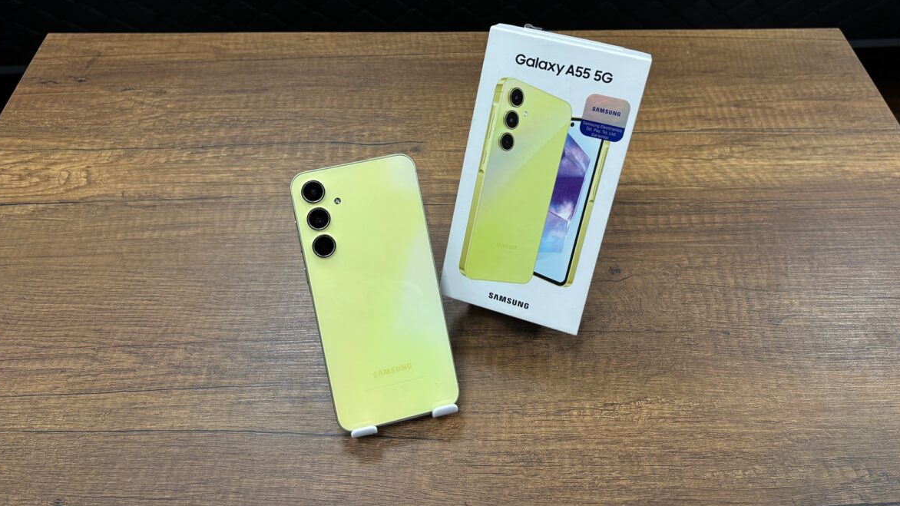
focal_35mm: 29
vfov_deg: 39.8
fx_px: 692
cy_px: 183
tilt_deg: -47.9
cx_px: 454
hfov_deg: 66.1
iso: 100
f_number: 1.6
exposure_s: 1/100
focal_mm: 5.96
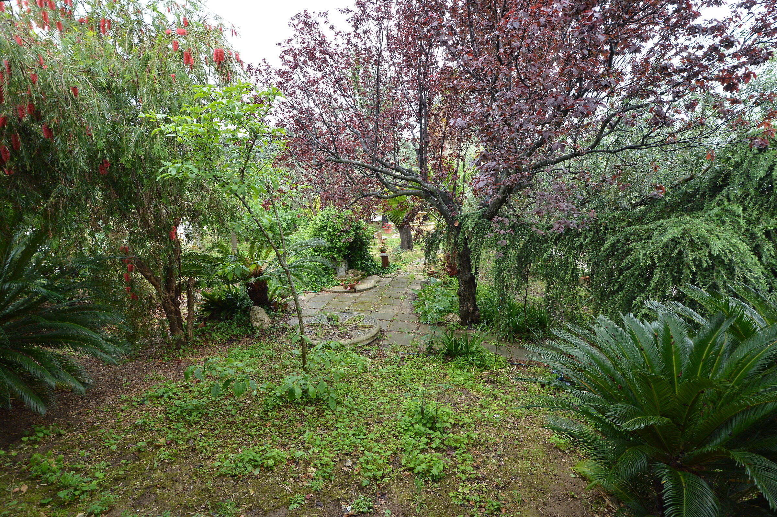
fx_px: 323
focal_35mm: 15
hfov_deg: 100.4
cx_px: 388
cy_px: 258
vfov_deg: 77.2
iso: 400
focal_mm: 10
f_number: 7.1
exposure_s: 1/60
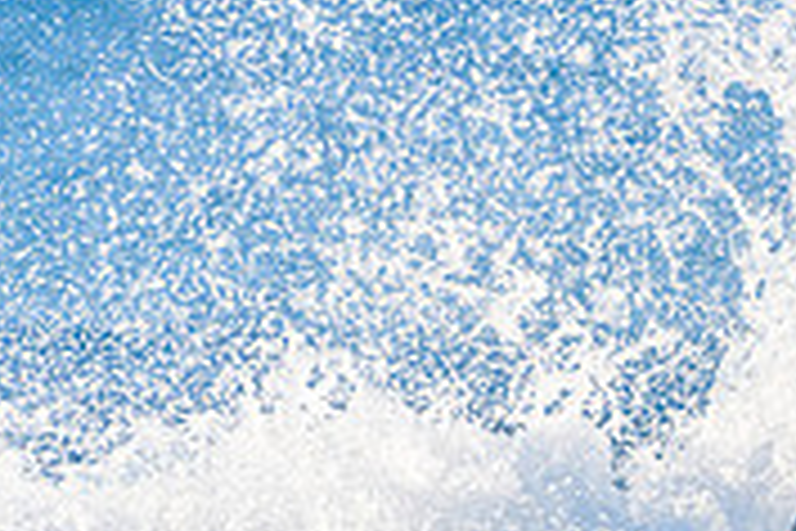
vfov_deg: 0.7
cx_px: 1014
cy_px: 790
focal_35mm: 1998
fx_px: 44175
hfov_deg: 1.0
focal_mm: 500
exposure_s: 1/2000
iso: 1250
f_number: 5.6
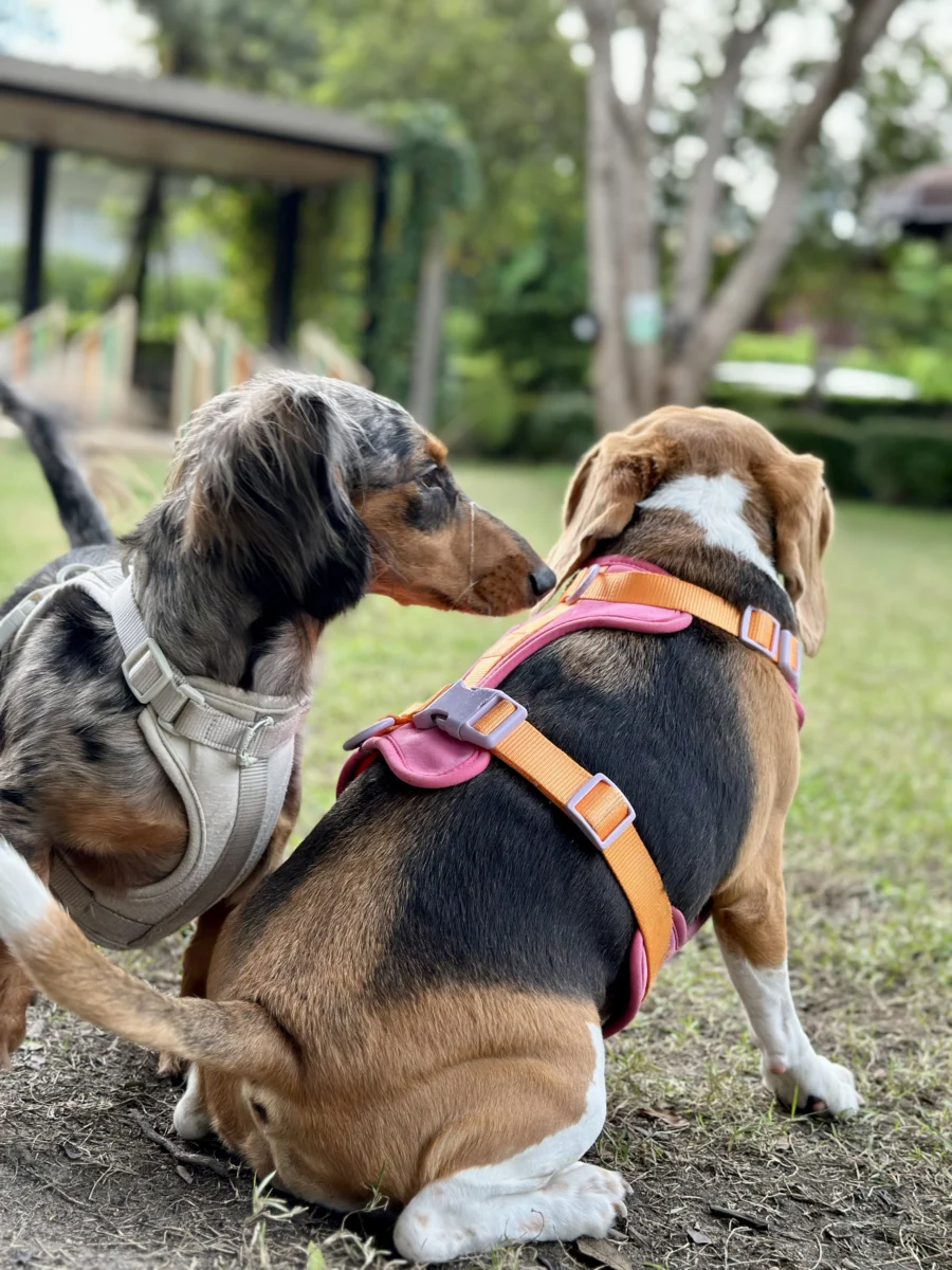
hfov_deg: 30.3
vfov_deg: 39.7
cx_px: 476
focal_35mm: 48
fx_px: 1760
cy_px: 635
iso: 80
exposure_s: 1/292
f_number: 1.78
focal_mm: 6.86
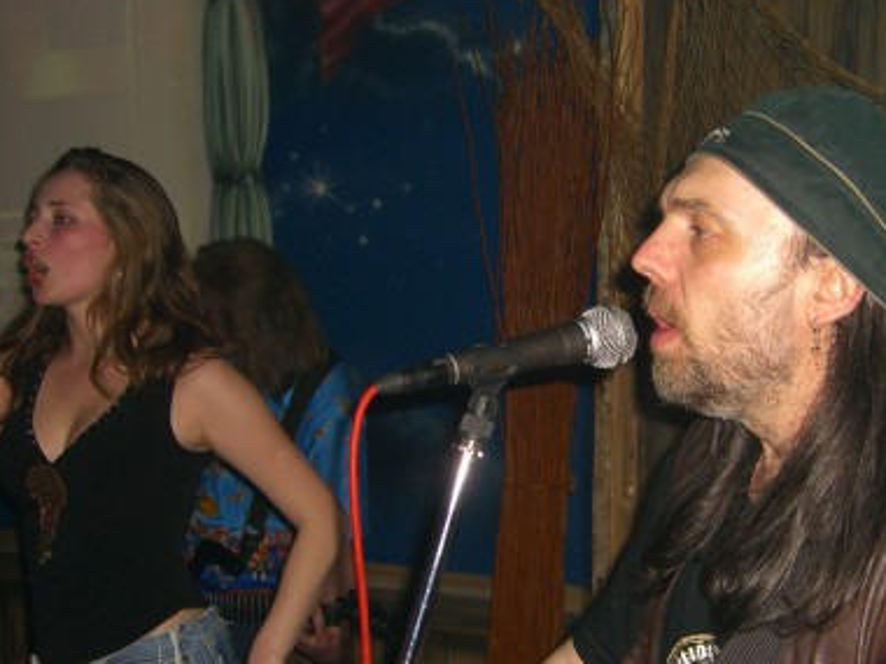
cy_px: 424
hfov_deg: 32.0
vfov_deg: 24.3
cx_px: 564
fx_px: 1536
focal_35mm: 60
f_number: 2.8
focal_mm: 7.9
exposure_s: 1/60
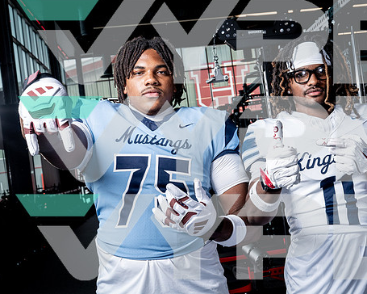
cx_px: 223
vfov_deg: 27.6
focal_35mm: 55
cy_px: 139
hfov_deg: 34.0
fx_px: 597
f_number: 9
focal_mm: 46
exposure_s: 1/250
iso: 640
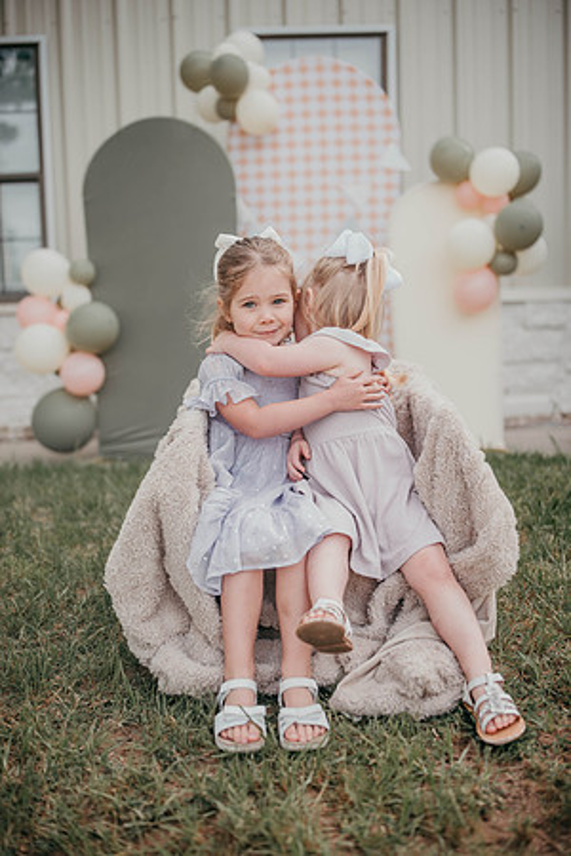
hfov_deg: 37.9
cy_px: 428
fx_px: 833
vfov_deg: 54.4
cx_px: 286
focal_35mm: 35
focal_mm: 35
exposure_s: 1/1000
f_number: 1.8
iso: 50
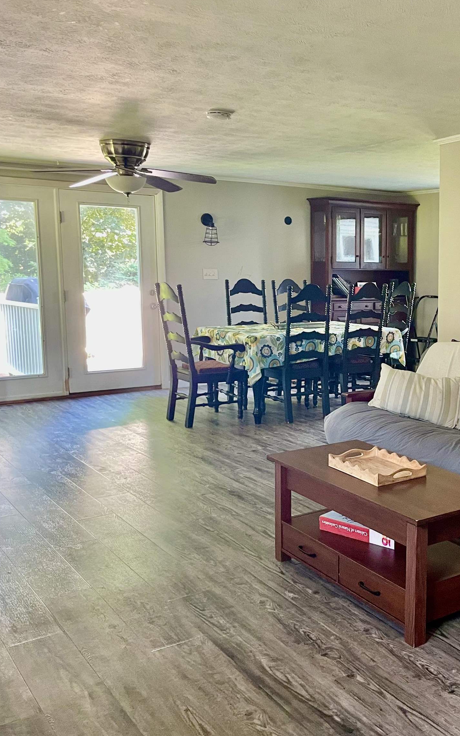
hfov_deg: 32.9
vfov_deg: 52.7
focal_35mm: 37
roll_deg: -0.5
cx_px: 402
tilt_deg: -8.0
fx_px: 742
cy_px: 366
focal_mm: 4.2
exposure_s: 1/60
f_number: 1.6
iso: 250
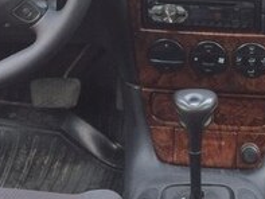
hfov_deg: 20.1
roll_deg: -1.3
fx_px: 743
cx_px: 191
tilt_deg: -16.3
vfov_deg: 14.4
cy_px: -80
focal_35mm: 97
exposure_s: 1/33
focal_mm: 4.15
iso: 40
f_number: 2.2
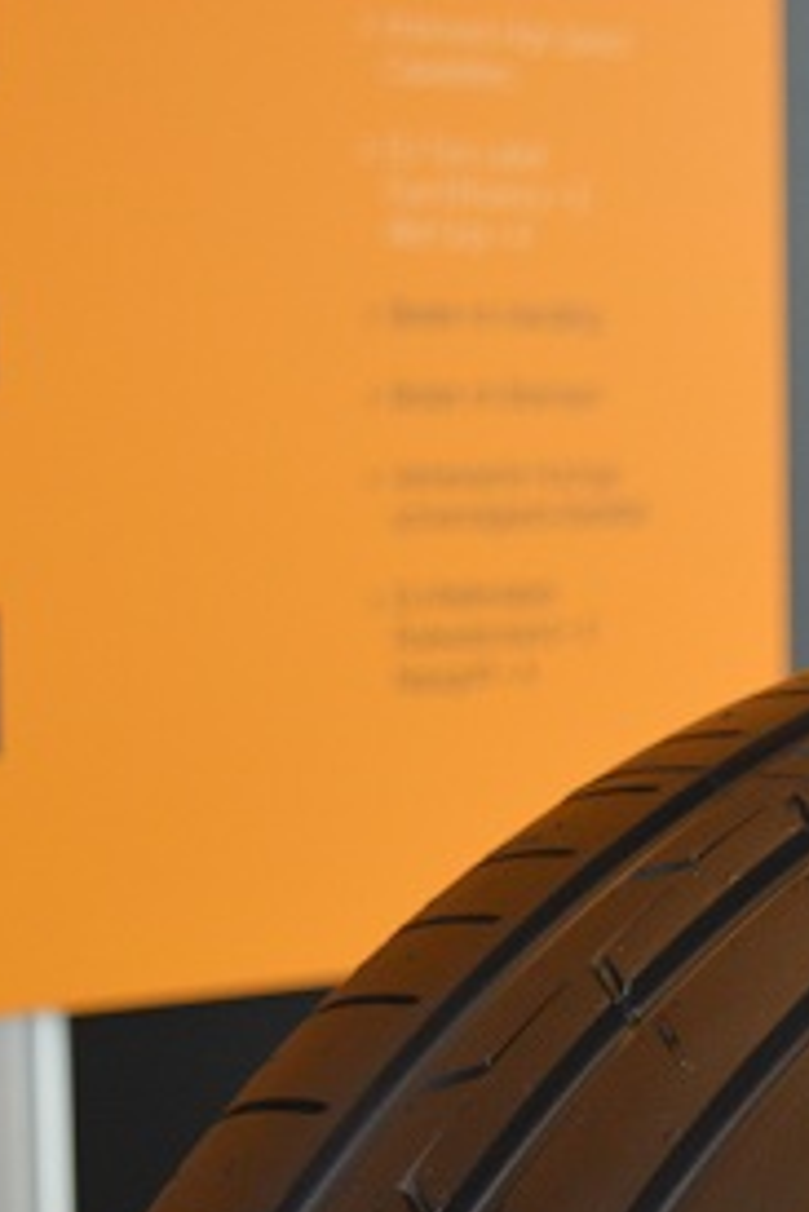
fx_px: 4713
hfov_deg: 9.5
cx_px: 1326
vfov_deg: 14.6
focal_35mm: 140
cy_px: 962
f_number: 4.5
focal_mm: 32
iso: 720
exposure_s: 1/60
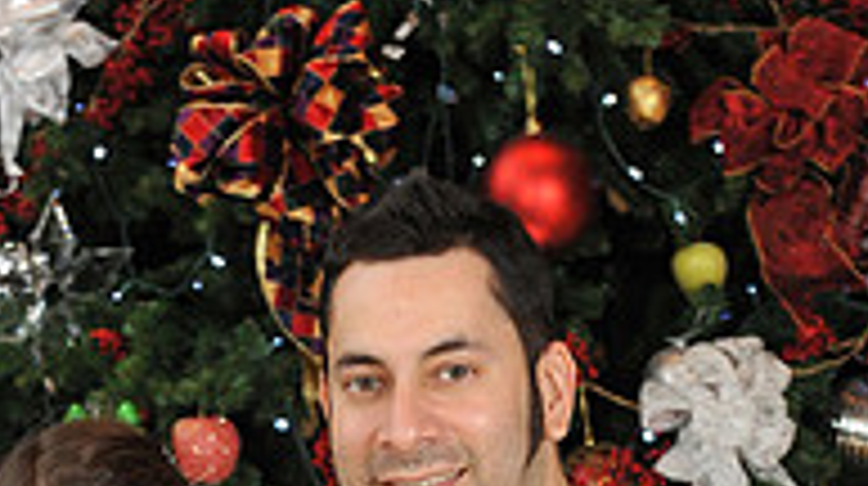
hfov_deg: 11.4
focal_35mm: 189
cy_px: 1012
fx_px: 4345
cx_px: 207
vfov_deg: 6.2
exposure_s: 1/100
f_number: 6.3
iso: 1600
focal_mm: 60
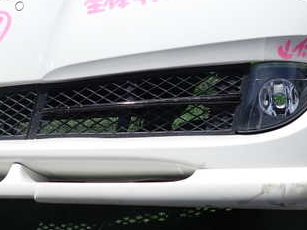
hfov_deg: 38.8
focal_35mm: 49
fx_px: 435
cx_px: 131
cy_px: 67
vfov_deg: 29.4
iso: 100
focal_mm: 4.5
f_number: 8
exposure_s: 1/250
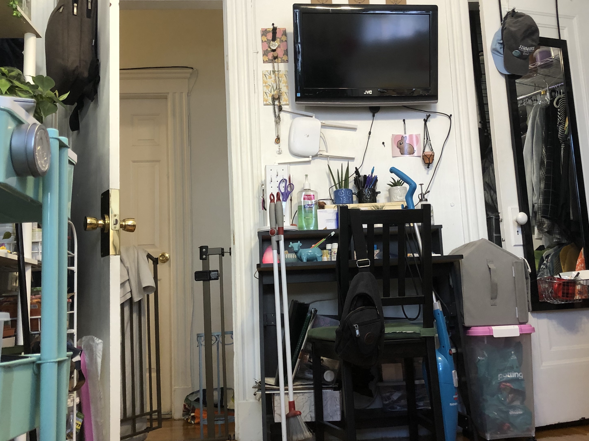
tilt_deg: +7.6
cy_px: 210
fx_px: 664
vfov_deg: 36.8
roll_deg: +4.4
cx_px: 361
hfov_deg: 47.5
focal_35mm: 39
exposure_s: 1/15
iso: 50
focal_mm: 3.99
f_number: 1.8
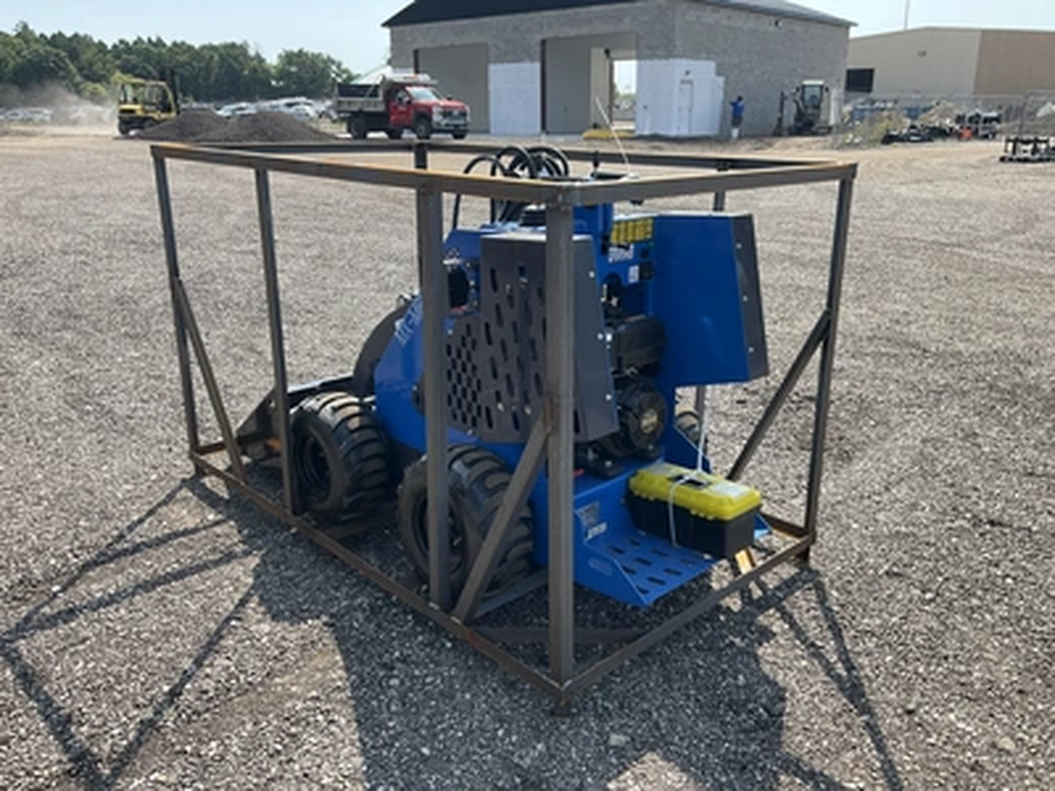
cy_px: 396
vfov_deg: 48.2
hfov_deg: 61.7
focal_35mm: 29
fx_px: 884
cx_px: 528
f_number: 1.8
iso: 25
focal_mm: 3
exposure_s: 1/683
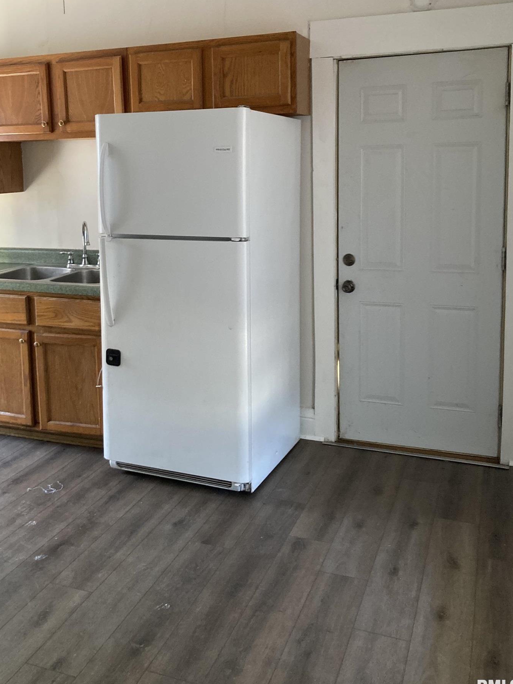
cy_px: 260
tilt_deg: -6.1
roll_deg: +1.9
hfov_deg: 39.5
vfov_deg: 50.9
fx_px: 711
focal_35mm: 36
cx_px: 206
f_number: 1.8
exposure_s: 1/60
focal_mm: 3.99
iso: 250
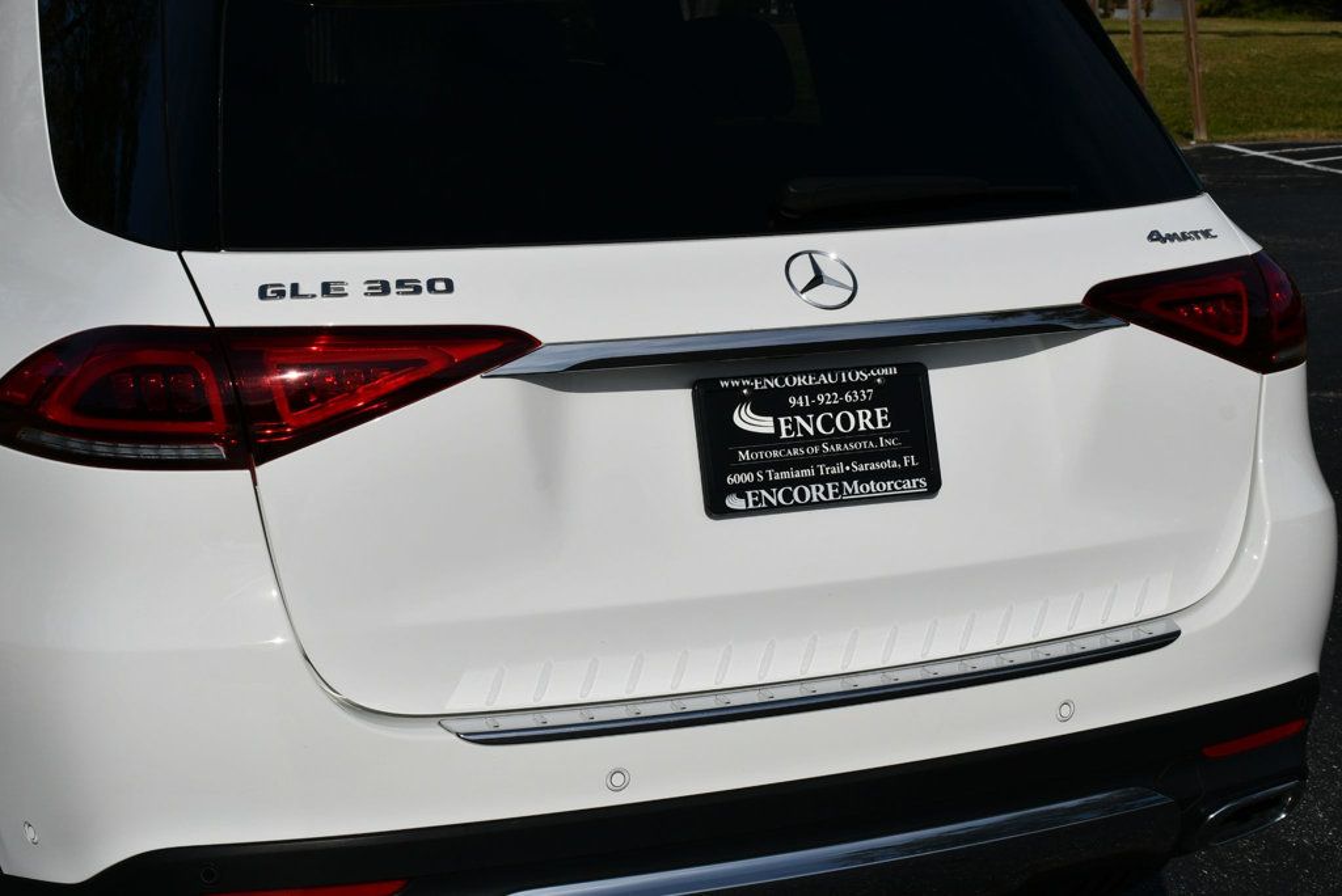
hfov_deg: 28.8
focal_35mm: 70
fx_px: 2611
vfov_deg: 19.5
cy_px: 448
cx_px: 671
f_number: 13
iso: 100
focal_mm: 35
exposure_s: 1/640
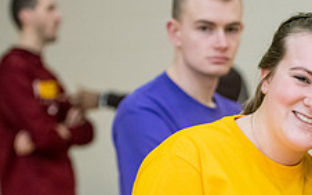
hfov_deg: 9.7
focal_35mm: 215
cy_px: 216
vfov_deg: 6.1
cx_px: 342
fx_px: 1827
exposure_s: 1/200
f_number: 3.2
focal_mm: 82
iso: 4000
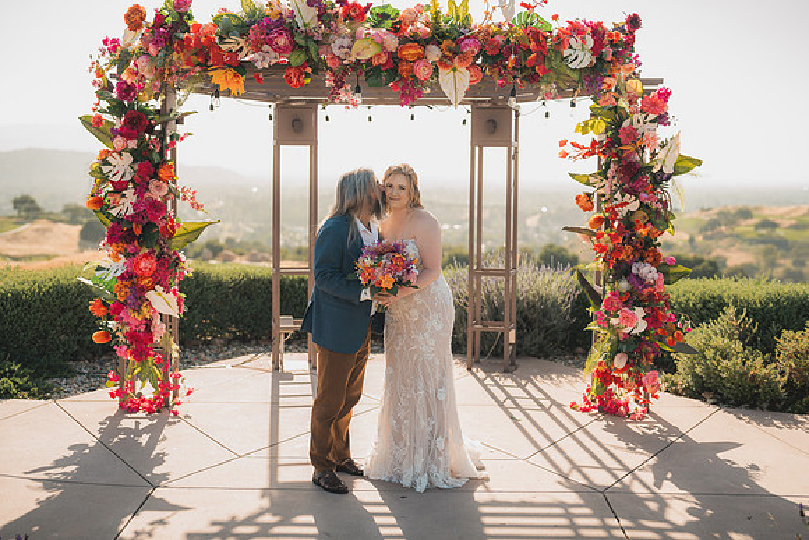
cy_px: 270
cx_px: 404
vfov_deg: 27.0
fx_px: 1124
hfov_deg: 39.6
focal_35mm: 50
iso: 50
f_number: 2
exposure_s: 1/1000
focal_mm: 50
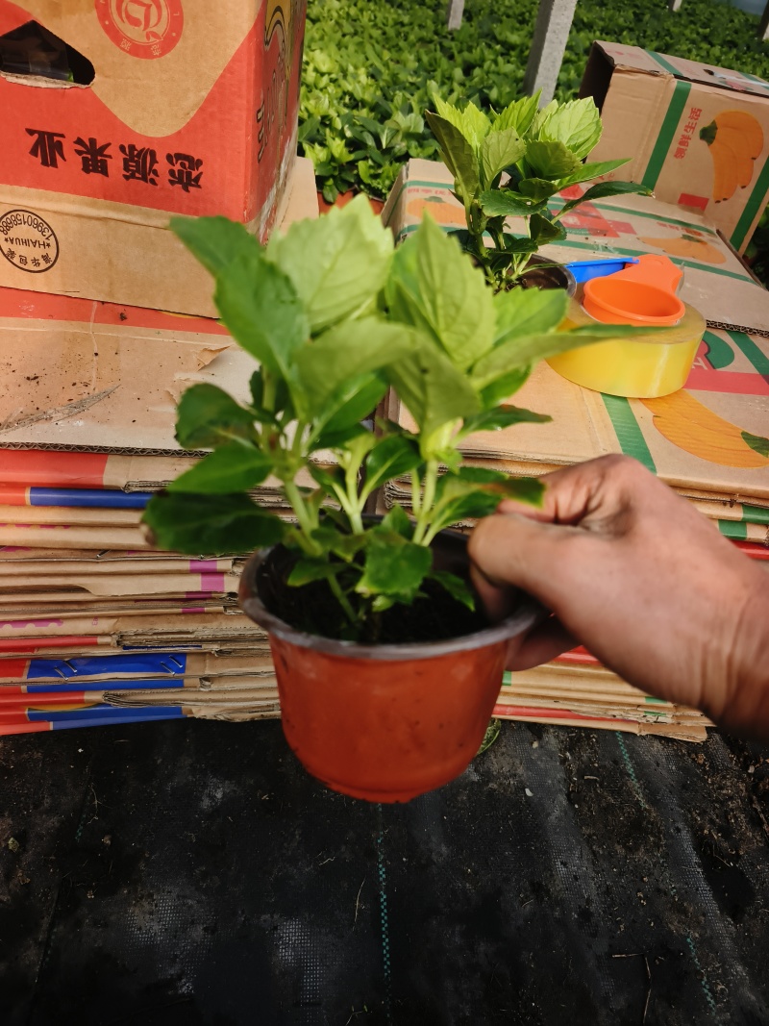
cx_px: 384
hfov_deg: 58.9
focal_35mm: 23
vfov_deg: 73.9
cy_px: 513
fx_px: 681
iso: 72
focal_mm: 5.5
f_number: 1.75
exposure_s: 1/665
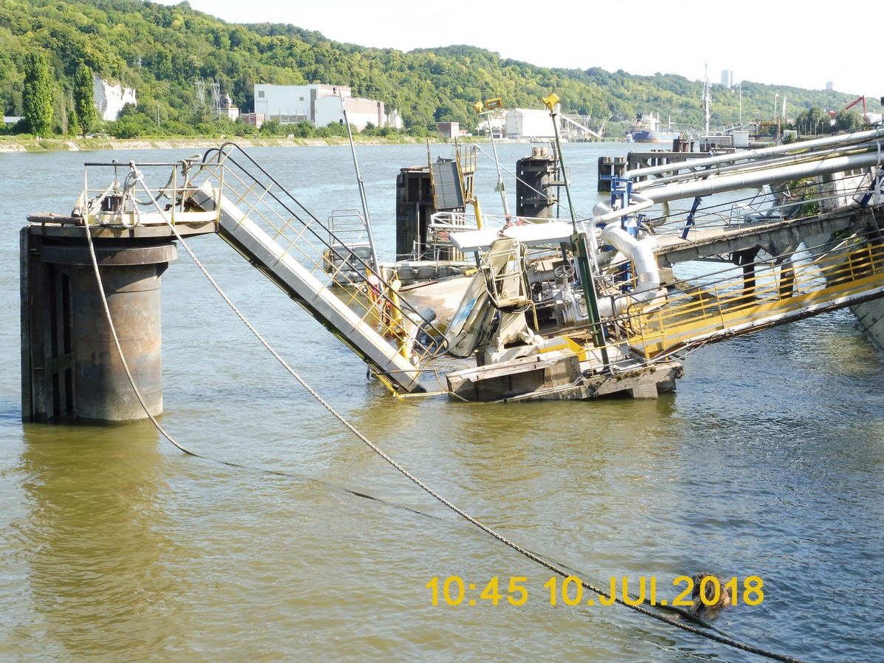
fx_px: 1481
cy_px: 332
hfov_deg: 33.2
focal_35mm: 58
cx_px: 442
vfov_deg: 25.2
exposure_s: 1/125
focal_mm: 10.3
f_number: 6.3
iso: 100
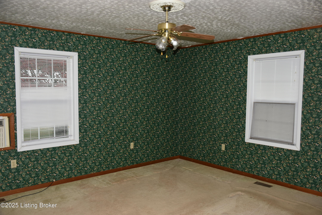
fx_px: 269
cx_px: 161
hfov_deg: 61.9
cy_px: 108
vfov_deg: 43.7
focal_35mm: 30
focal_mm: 20
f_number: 3.5
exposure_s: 1/60
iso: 250
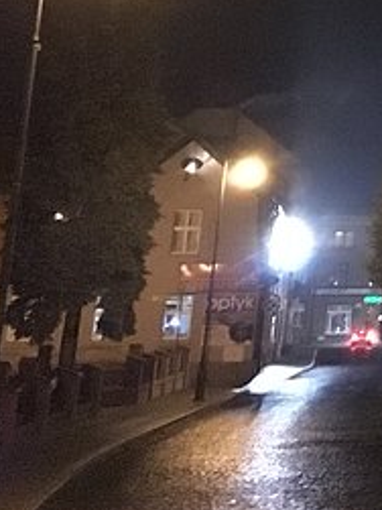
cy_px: -107
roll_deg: +0.3
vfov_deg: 17.9
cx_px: 906
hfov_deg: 11.7
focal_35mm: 104
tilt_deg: +14.9
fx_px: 1532
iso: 2000
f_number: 2.2
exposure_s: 1/17
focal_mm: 4.15
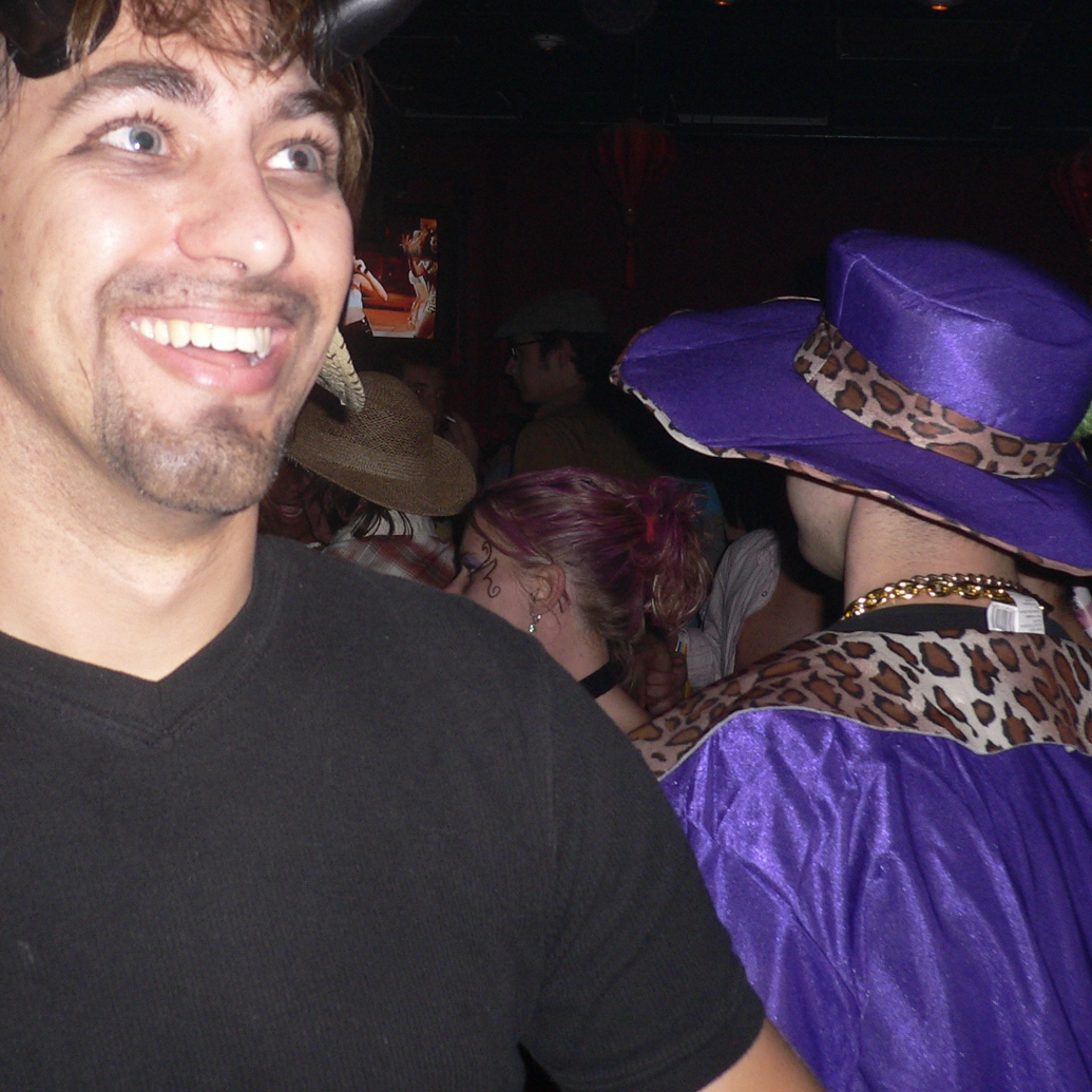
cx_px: 484
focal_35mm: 51
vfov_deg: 33.3
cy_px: 425
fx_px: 1820
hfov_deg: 33.4
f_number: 2.8
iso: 100
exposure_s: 1/60
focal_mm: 5.8
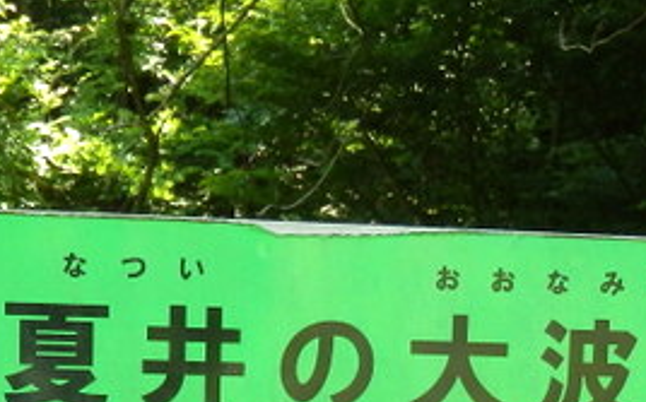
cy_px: 664
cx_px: 227
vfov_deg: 12.3
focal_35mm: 99
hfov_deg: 21.0
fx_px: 1741
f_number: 3
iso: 100
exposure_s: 1/125
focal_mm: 4.5
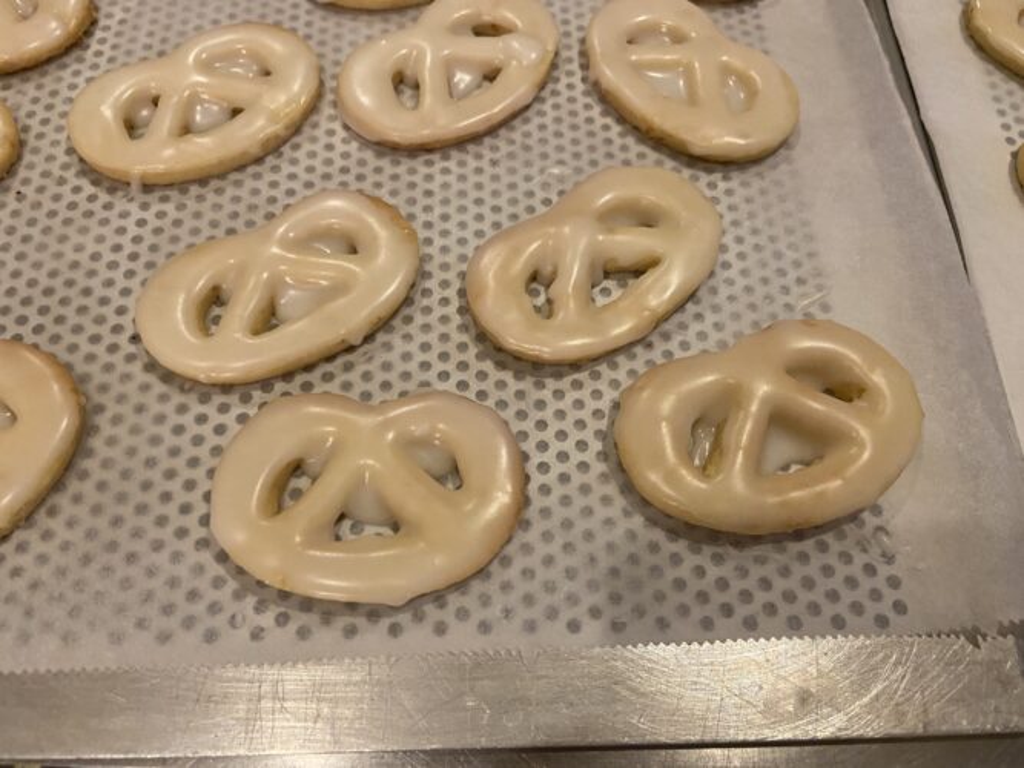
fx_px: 769
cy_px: 384
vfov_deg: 53.0
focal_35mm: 26
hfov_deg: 67.3
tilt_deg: -64.9
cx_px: 512
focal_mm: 4.25
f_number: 1.8
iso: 320
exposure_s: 1/50
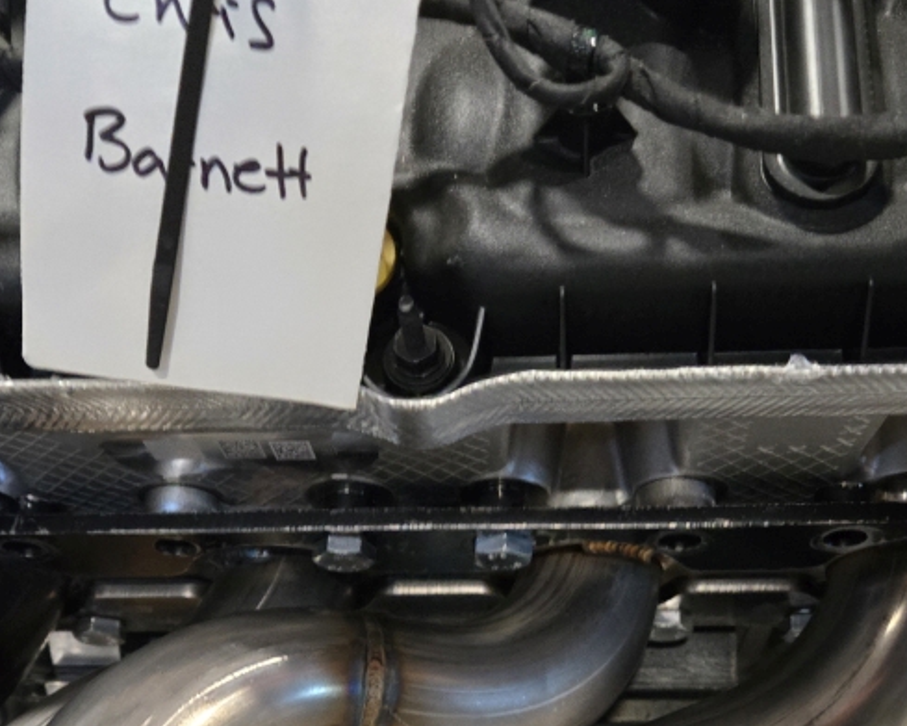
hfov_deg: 39.5
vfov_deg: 31.4
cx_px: 449
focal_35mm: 47
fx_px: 1261
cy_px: 557
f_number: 1.8
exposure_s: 1/60
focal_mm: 5.4
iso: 2000
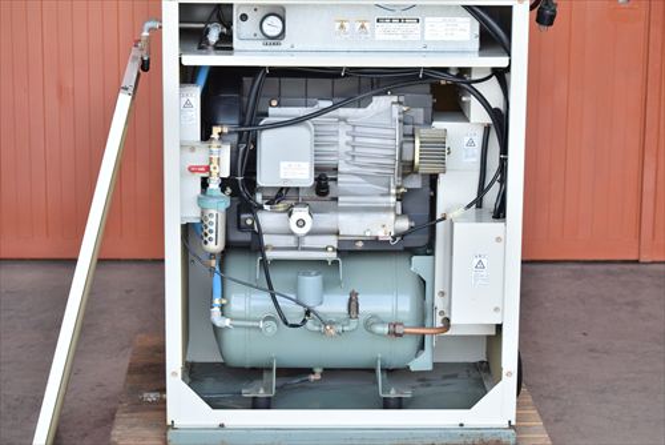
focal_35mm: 93
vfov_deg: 14.7
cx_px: 332
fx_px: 1719
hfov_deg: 21.9
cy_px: 222
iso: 1250
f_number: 6.3
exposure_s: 1/800
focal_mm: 62
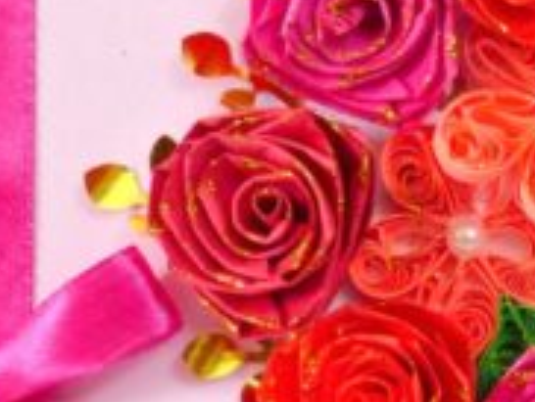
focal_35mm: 145
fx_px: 2244
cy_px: 156
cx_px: 656
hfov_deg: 13.2
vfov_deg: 10.3
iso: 400
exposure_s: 1/30
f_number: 2.8
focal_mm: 7.8
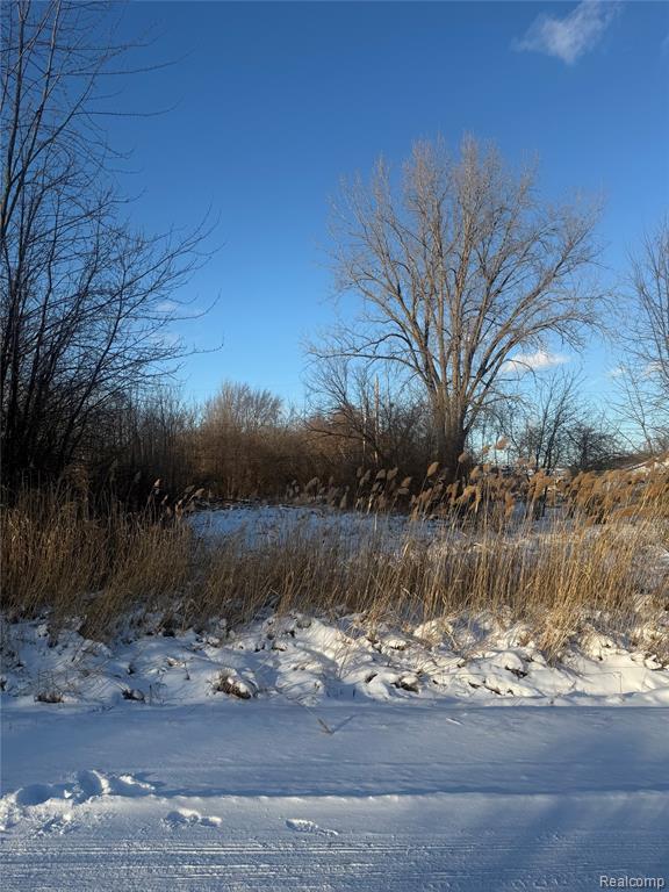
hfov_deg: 56.8
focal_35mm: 24
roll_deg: -0.4
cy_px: 446
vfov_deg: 71.6
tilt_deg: +5.0
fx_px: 618
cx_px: 334
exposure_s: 1/4405
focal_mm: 6.76
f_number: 1.78
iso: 80
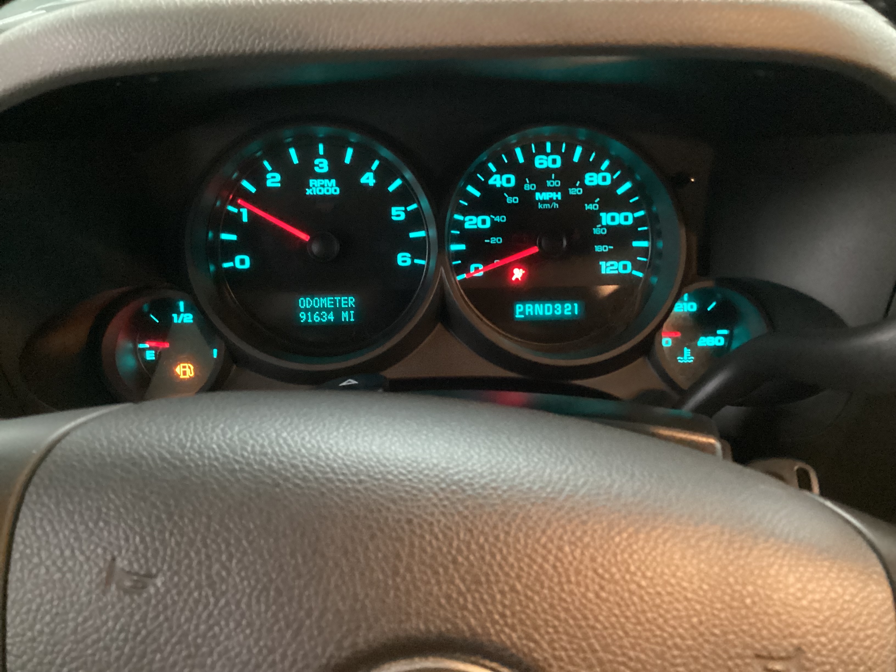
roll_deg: -1.5
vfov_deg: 45.4
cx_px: 448
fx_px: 802
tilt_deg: -34.9
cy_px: 336
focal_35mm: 31
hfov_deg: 58.4
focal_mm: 3.3
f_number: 2.4
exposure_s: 1/17
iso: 640
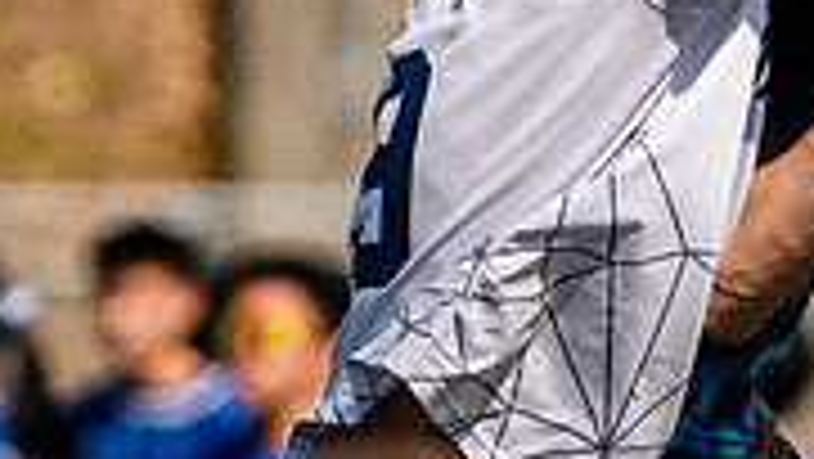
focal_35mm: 1669
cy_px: 214
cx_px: 499
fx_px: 36040
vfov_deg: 0.7
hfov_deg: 1.3
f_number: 3.2
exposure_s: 1/2500
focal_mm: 200
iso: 100
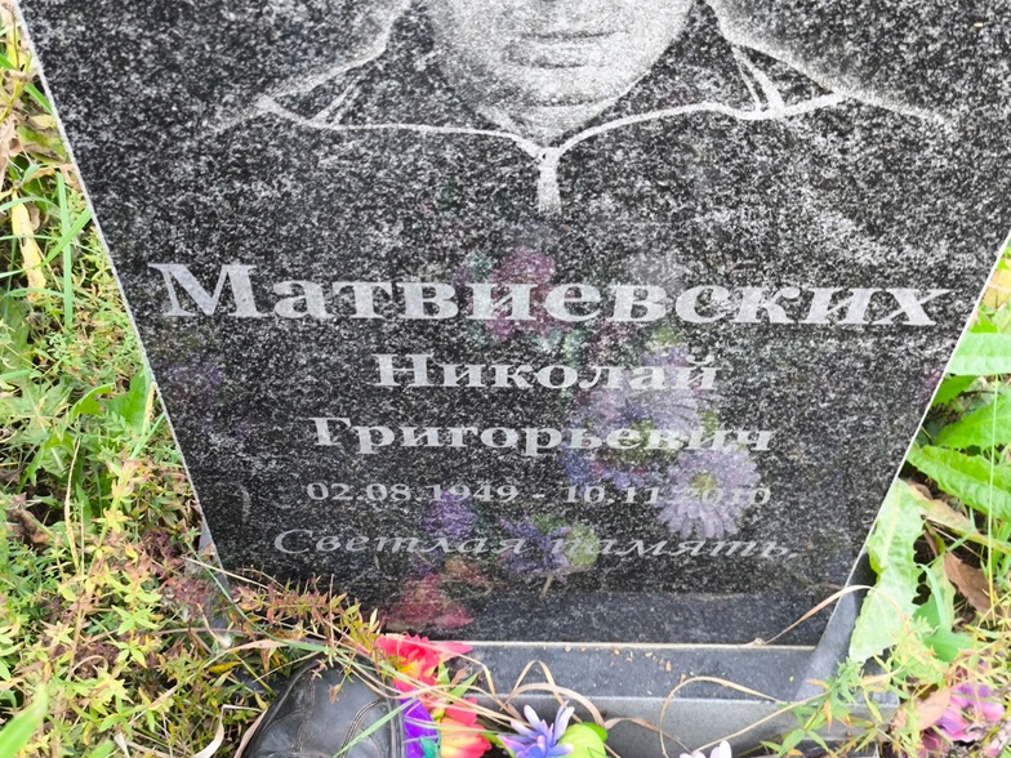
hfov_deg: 37.5
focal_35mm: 51
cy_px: 379
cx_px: 513
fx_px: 1490
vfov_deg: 28.6
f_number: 1.7
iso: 200
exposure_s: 1/50
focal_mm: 4.71
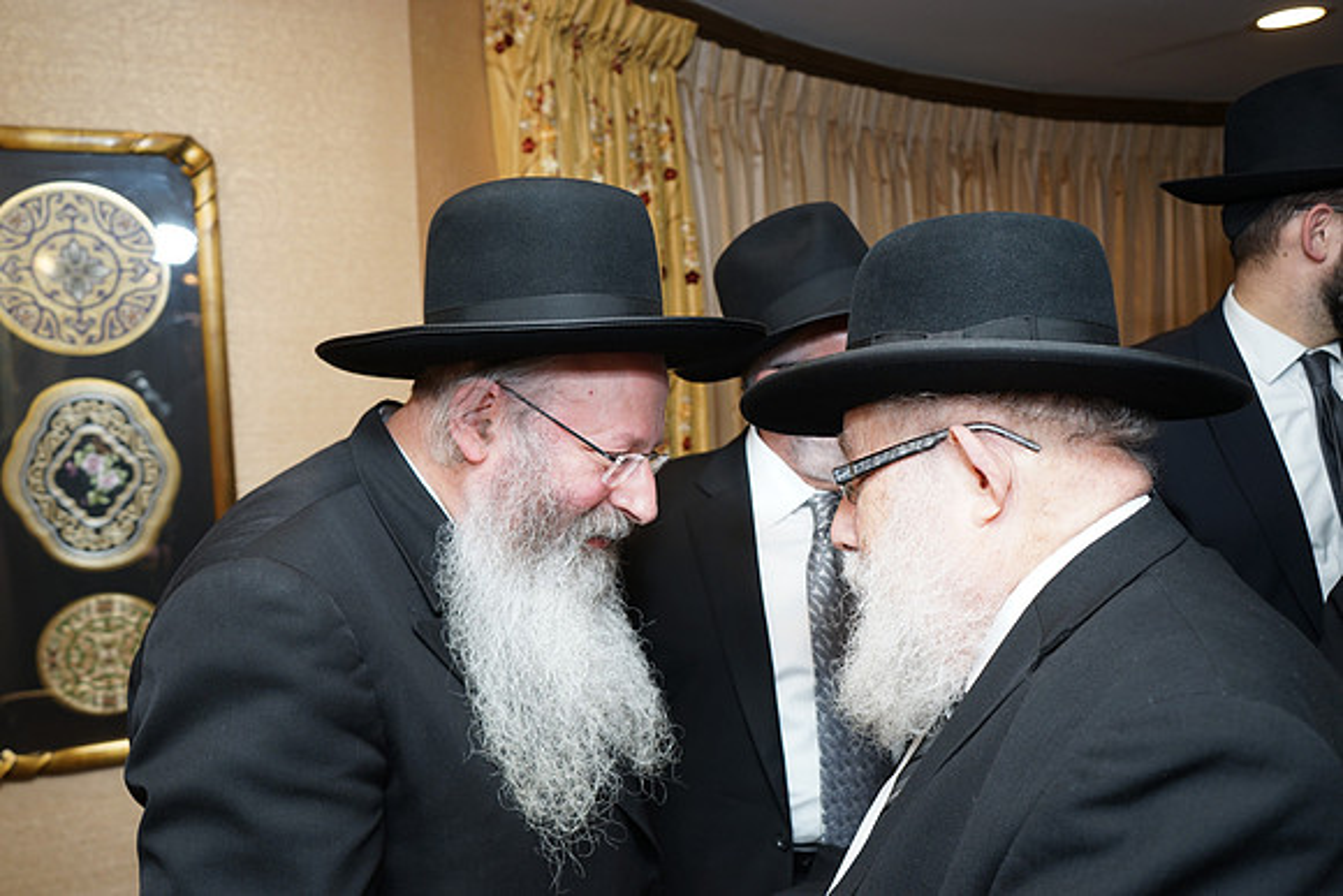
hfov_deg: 65.5
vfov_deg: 46.4
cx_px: 672
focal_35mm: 28
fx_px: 1045
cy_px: 448
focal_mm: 28
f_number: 5
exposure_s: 1/100
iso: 500
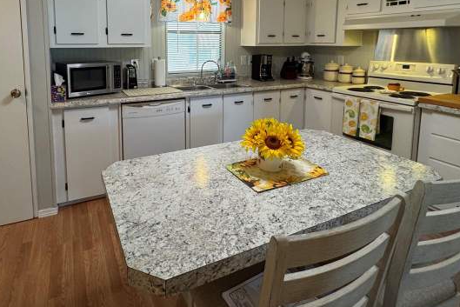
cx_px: 190
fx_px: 281
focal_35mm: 22
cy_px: 74
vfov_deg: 54.4
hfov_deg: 77.9
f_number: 2.2
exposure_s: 1/120
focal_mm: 2.22
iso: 320
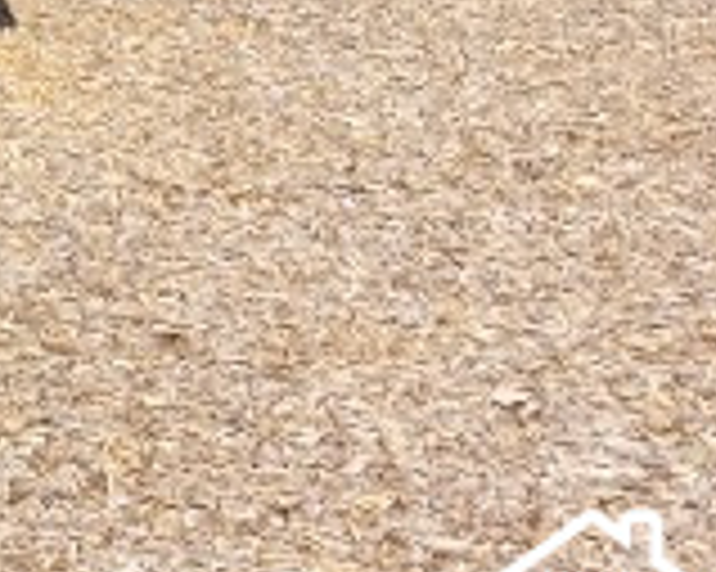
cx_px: -1531
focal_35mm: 151
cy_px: -946
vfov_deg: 8.9
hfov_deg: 9.5
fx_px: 3198
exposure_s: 1/894
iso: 25
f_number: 1.8
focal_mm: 5.23
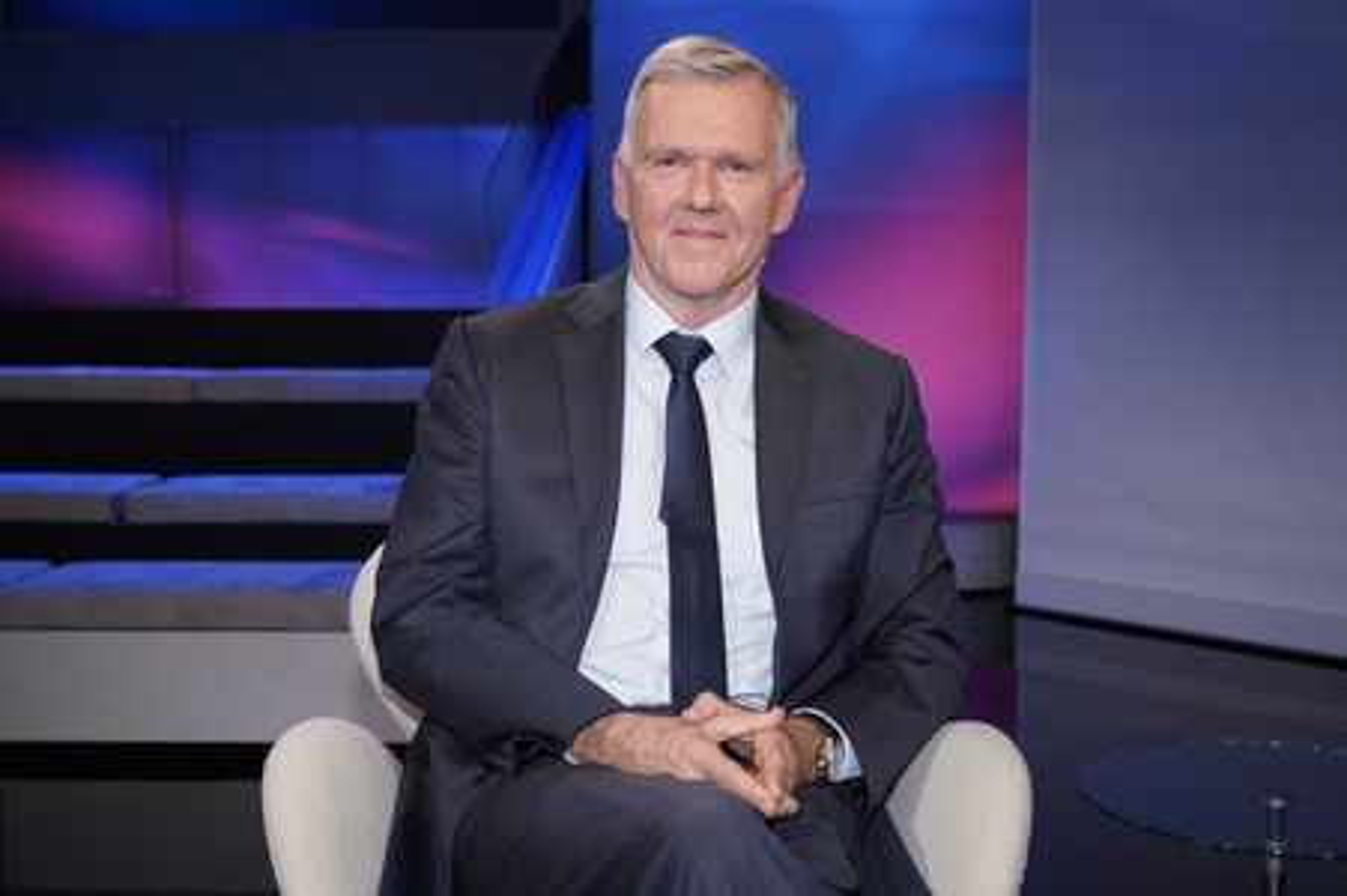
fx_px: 1608
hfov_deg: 45.5
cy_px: 448
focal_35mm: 43
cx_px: 674
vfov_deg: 31.1
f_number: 5
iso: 1600
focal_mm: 43
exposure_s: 1/125
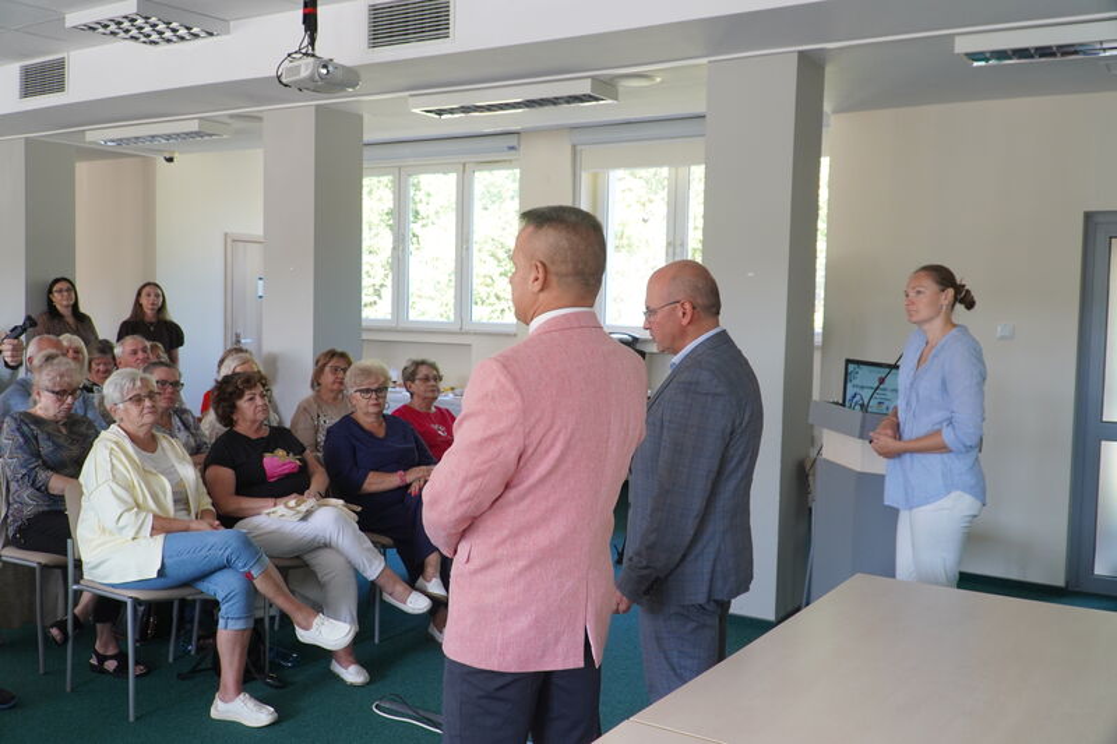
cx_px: 558
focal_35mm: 32
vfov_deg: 41.7
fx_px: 977
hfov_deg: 59.5
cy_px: 372
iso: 800
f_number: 4
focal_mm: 21
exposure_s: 1/160
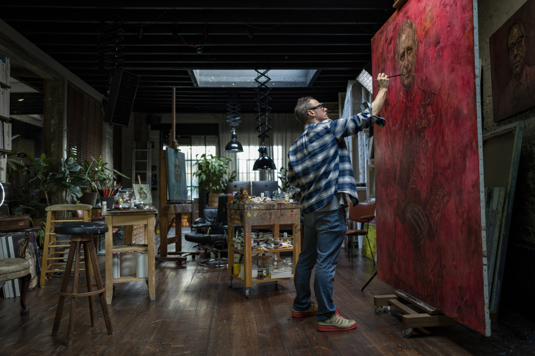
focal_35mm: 28
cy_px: 178
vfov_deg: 46.3
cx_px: 268
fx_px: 416
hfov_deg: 65.5
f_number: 1.7
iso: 800
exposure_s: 1/125
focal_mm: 28
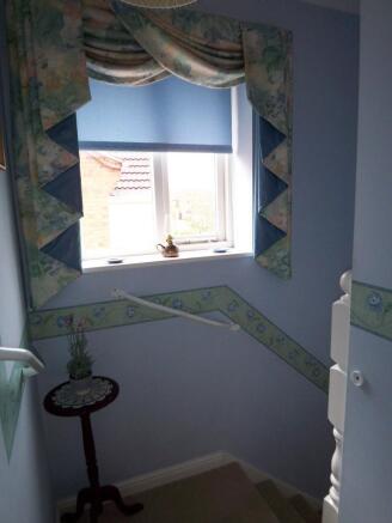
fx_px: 347
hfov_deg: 58.9
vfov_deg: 73.9
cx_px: 196
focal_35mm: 23
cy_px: 262
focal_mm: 3.8
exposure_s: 1/30
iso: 125
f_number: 2.8
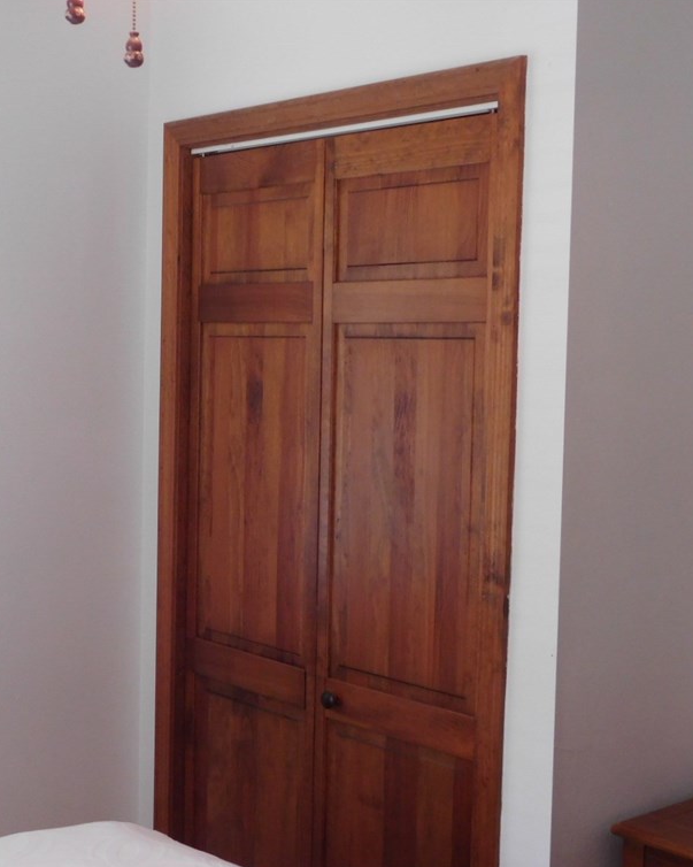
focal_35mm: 53
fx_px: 1359
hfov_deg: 28.2
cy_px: 436
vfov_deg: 35.4
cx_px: 176
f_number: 3.6
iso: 280
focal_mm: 7.1
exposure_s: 1/30
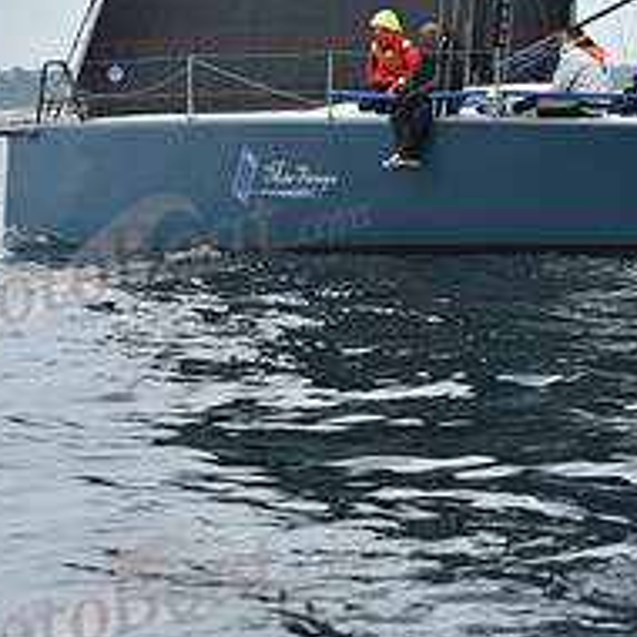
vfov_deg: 7.1
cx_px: 546
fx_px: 5142
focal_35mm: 247
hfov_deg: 7.1
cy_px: 42
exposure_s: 1/800
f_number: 7.1
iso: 250
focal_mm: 95
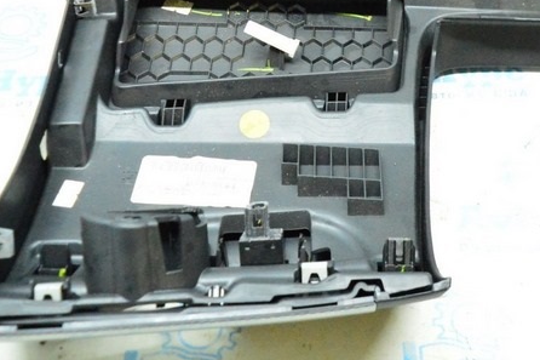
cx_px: 347
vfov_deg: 21.8
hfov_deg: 32.2
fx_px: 930
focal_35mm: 62
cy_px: 113
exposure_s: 1/250
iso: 6400
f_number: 4
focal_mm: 18
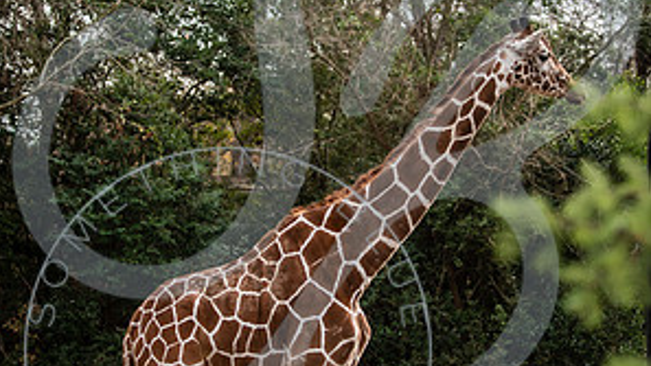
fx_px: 2140
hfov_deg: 17.3
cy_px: 184
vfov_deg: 9.8
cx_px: 327
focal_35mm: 124
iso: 100
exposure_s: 1/400
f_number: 2.8
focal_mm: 78
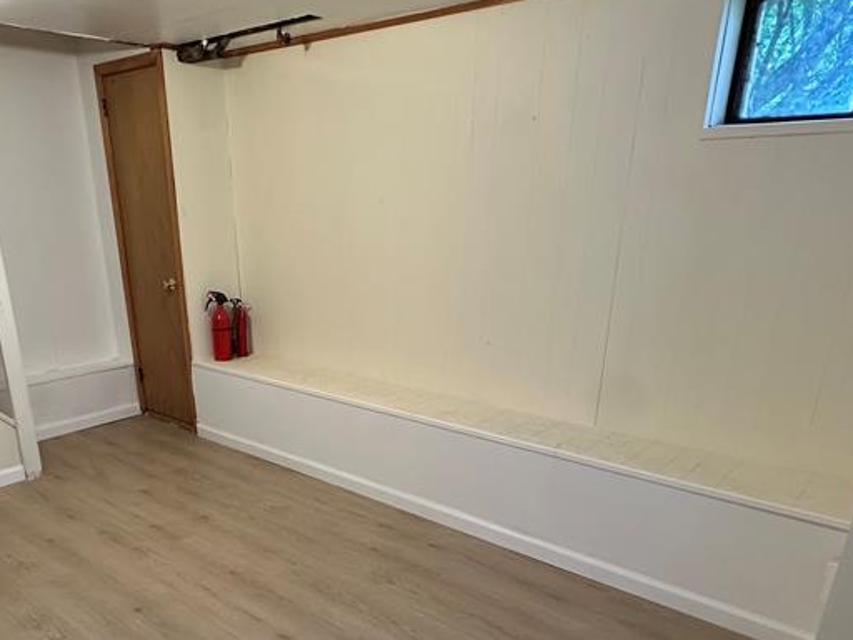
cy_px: 483
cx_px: 357
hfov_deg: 63.1
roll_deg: +0.5
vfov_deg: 47.8
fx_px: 690
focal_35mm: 28
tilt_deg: -23.2
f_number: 2.2
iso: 250
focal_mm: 2.22
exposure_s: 1/60
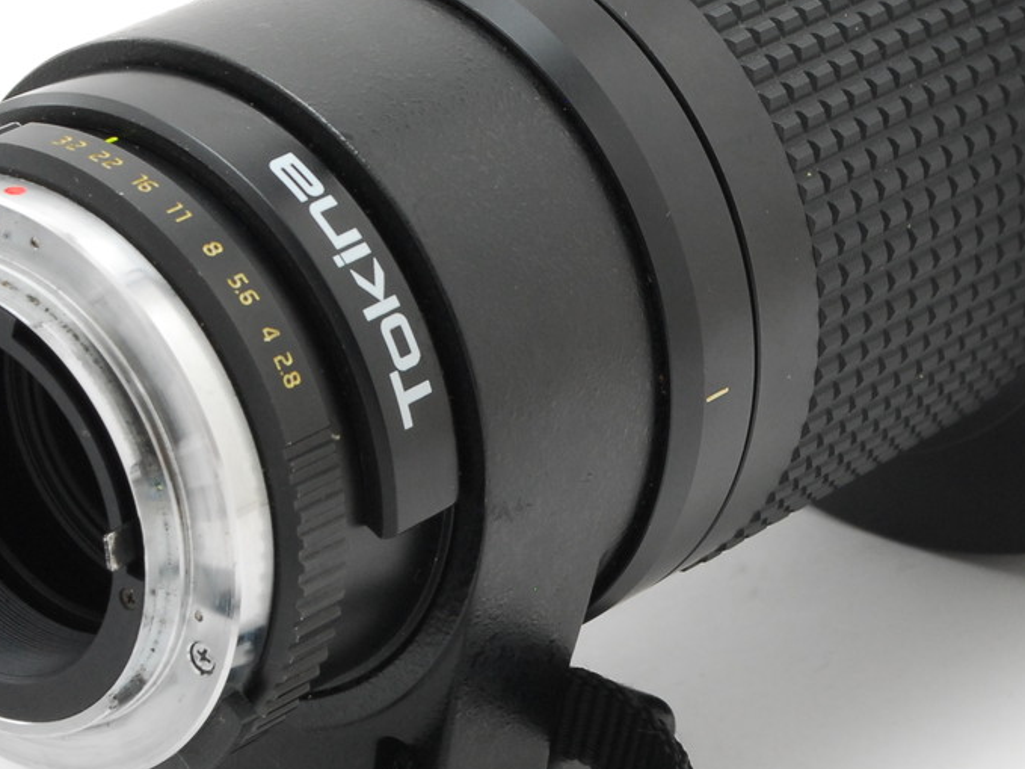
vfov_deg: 7.9
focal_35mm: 187
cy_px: 199
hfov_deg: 10.6
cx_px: 636
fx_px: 5540
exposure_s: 1/125
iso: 400
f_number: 16
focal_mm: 55
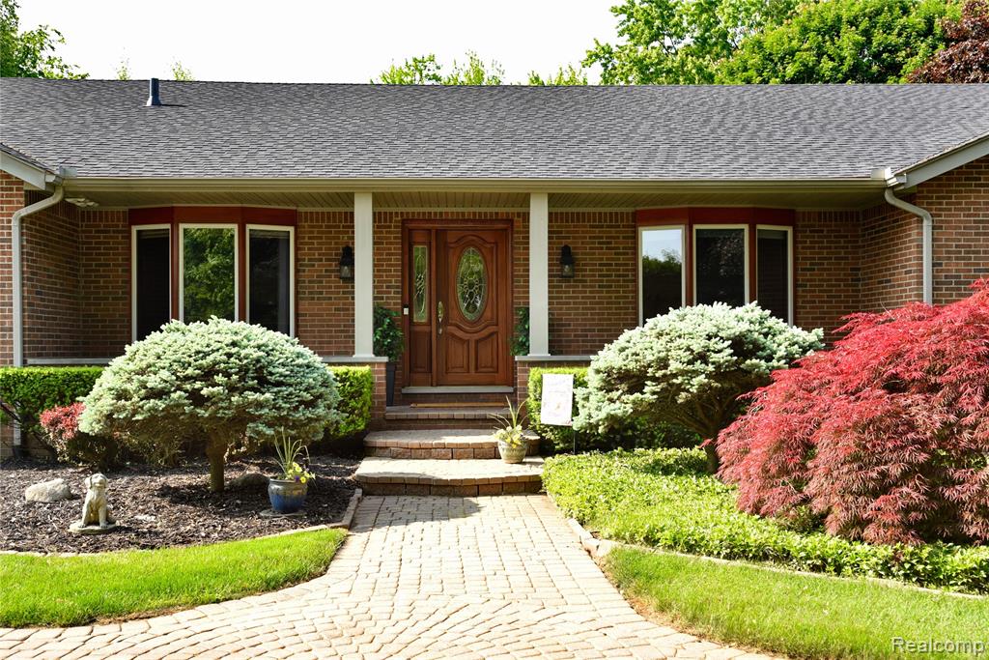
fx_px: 962
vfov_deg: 37.9
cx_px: 494
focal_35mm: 35
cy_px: 330
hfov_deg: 54.4
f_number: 7.1
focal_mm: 35
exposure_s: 1/200
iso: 320
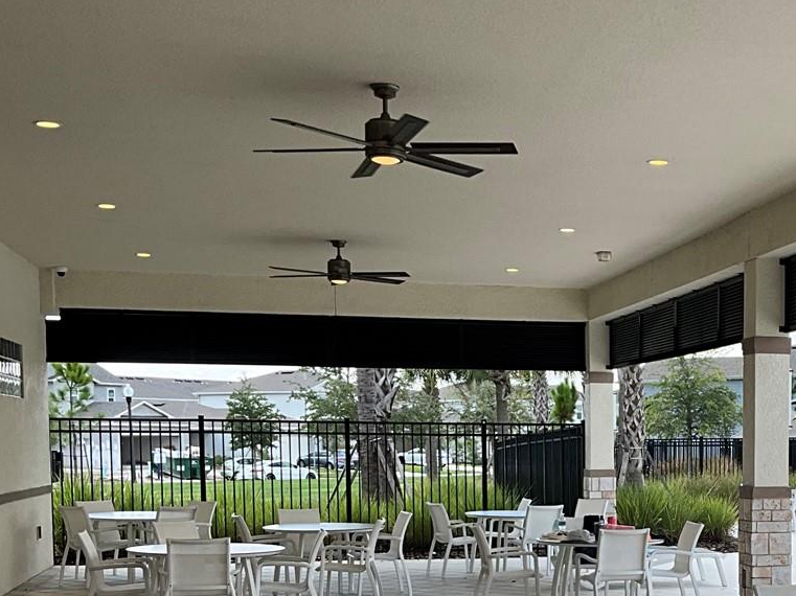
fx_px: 1402
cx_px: 701
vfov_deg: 23.4
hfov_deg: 30.4
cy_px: 537
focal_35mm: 61
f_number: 1.8
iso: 25
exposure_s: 1/465
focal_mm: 3
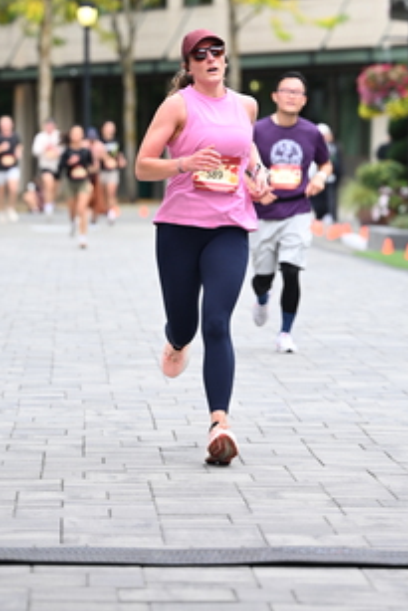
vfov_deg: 10.0
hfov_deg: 6.7
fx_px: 3498
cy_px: 139
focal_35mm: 206
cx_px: 250
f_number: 2.8
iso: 640
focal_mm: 115
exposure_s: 1/1600
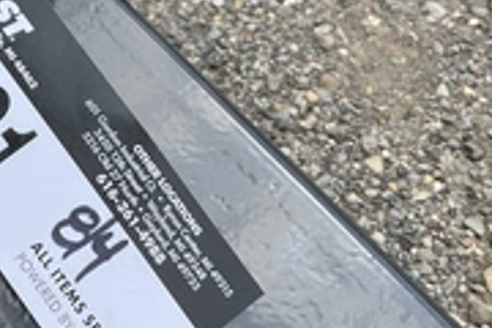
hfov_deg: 28.7
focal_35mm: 67
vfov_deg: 20.0
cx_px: 36
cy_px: 46
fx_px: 916
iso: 25
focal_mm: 3
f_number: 1.8
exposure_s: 1/1098
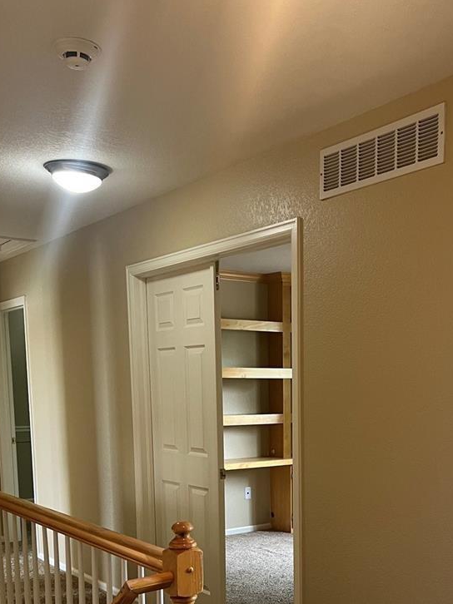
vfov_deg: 41.9
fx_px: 751
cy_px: 484
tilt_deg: -5.5
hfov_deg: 33.4
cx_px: 285
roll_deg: +0.6
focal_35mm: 43
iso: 125
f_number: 1.5
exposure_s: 1/60
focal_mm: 5.7
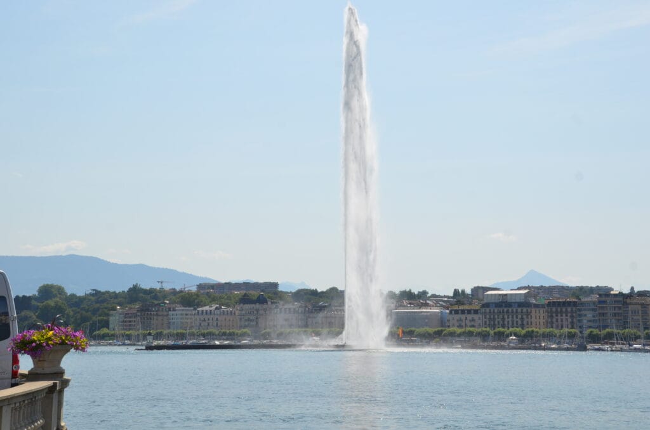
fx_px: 1189
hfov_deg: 30.6
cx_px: 325
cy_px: 215
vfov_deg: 20.5
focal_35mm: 66
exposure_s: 1/400
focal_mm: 44
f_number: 10
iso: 100
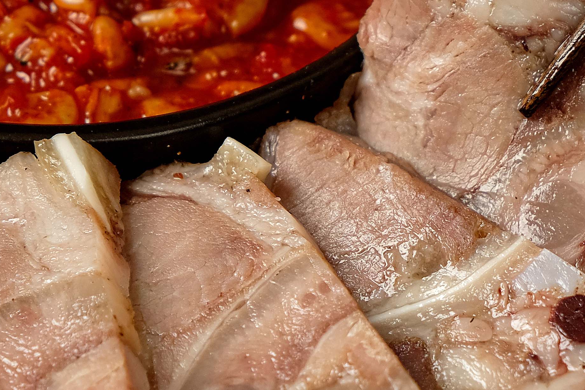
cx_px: 409
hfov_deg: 5.7
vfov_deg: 3.8
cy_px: 172
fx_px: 5849
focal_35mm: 360
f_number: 5
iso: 100
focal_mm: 74.2
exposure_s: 1/125
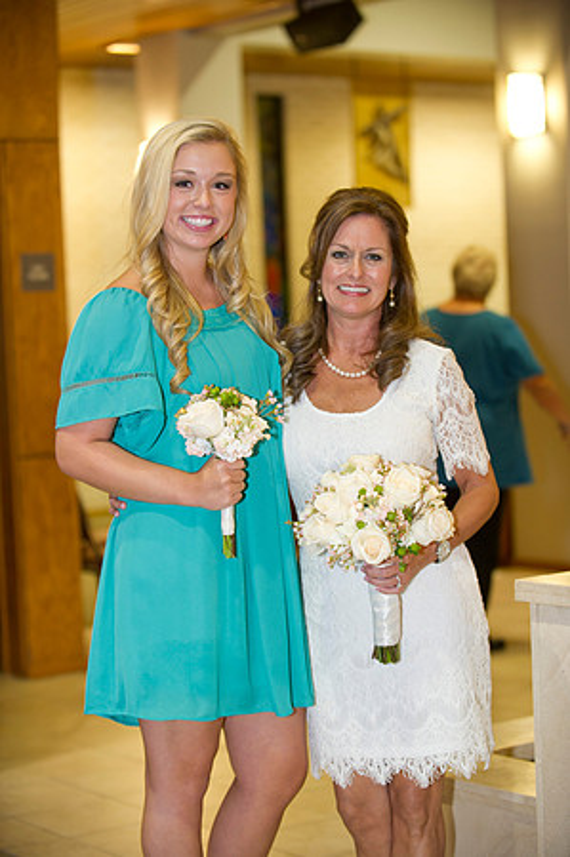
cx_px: 285
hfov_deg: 17.0
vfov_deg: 25.4
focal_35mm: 80
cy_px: 428
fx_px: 1904
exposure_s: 1/80
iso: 1600
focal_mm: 80
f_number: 2.8
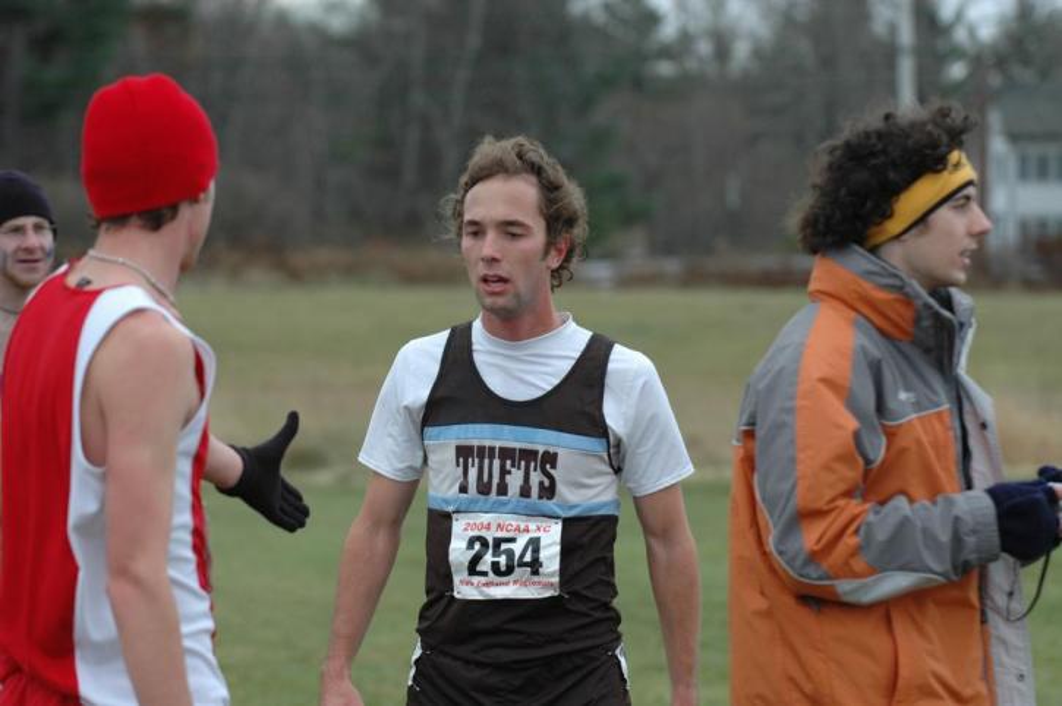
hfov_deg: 10.6
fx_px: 5747
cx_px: 531
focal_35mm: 195
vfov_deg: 7.0
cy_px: 353
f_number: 4
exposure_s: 1/1000
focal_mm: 130
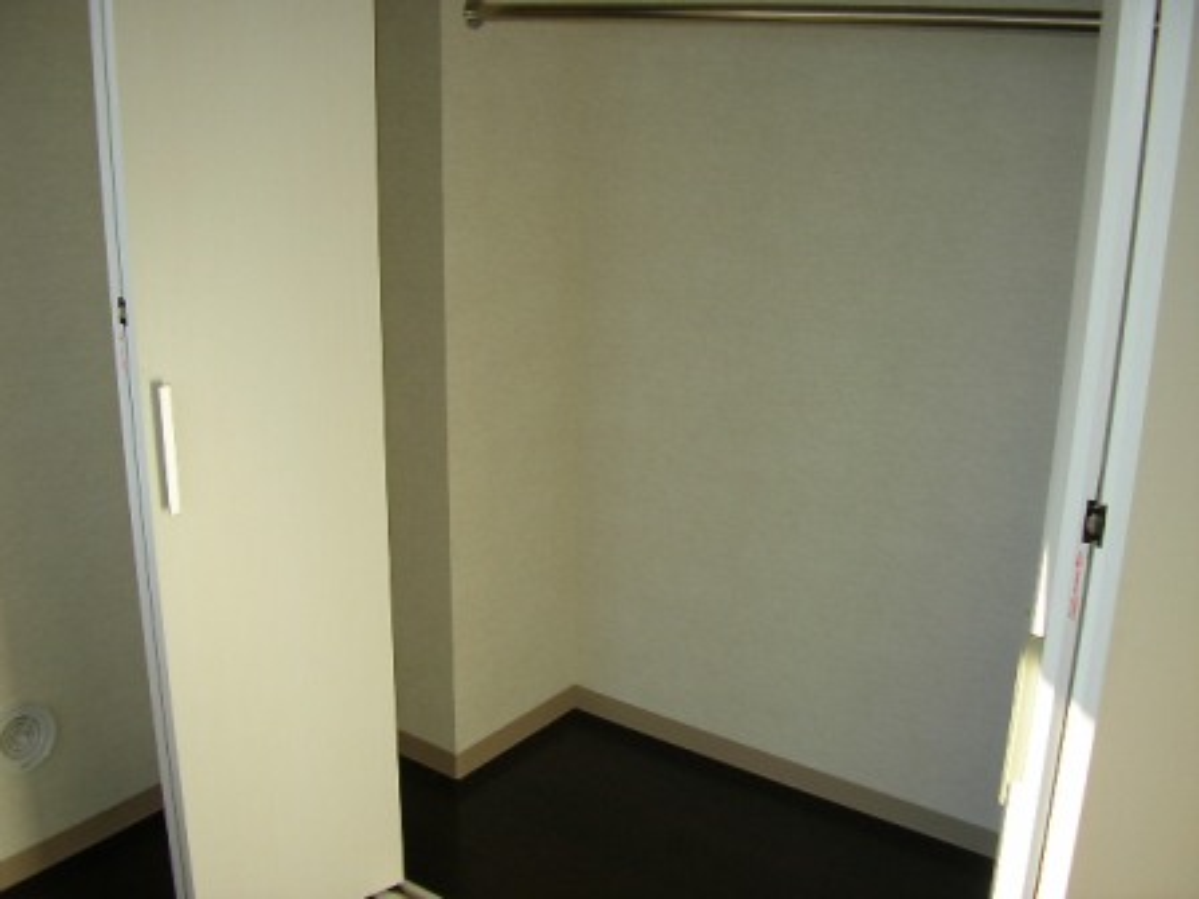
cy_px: 450
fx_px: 1316
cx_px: 600
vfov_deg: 37.7
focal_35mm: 38
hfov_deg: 49.0
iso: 50
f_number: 2.9
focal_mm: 5.8
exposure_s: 1/124
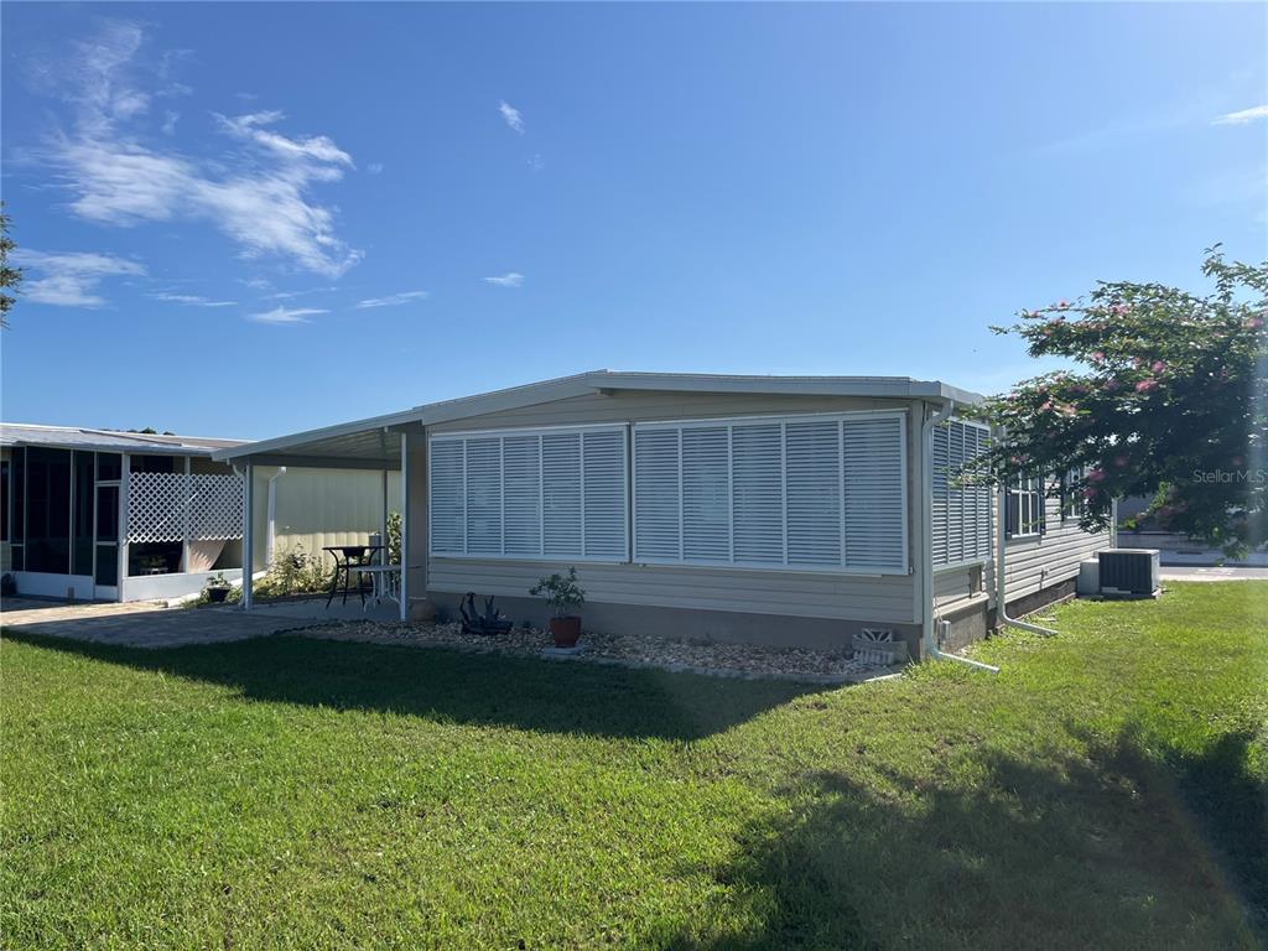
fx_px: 952
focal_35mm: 26
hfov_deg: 67.3
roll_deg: +0.1
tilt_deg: +1.7
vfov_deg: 53.1
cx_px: 634
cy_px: 476
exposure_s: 1/5319
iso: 50
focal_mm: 5.1
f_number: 1.6
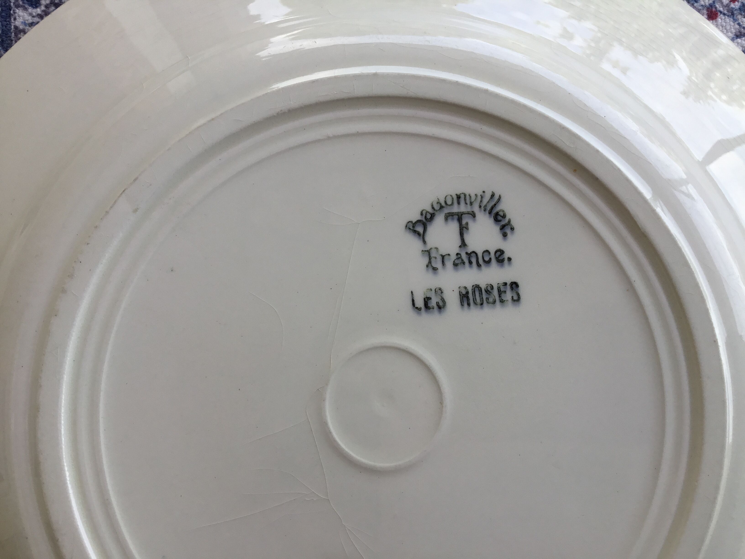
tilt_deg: -84.9
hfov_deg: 58.4
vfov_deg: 45.4
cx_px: 372
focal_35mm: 31
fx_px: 667
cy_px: 280
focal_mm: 3.3
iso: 25
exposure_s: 1/155
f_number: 2.4
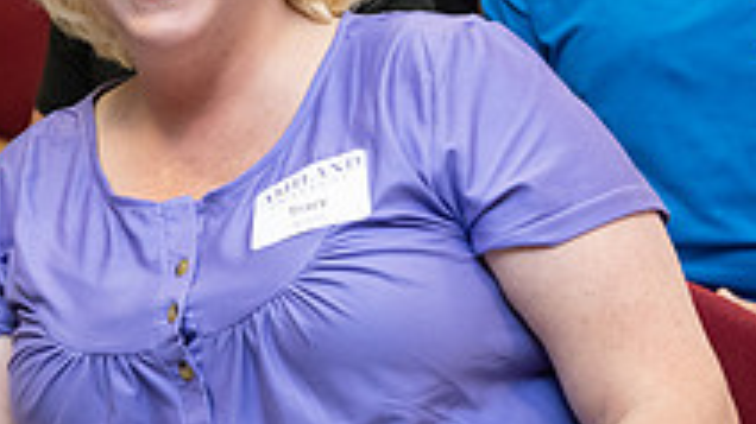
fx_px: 3166
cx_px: -71
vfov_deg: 7.7
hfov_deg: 13.4
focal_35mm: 158
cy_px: 102
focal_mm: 55
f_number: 4.5
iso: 2000
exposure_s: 1/160
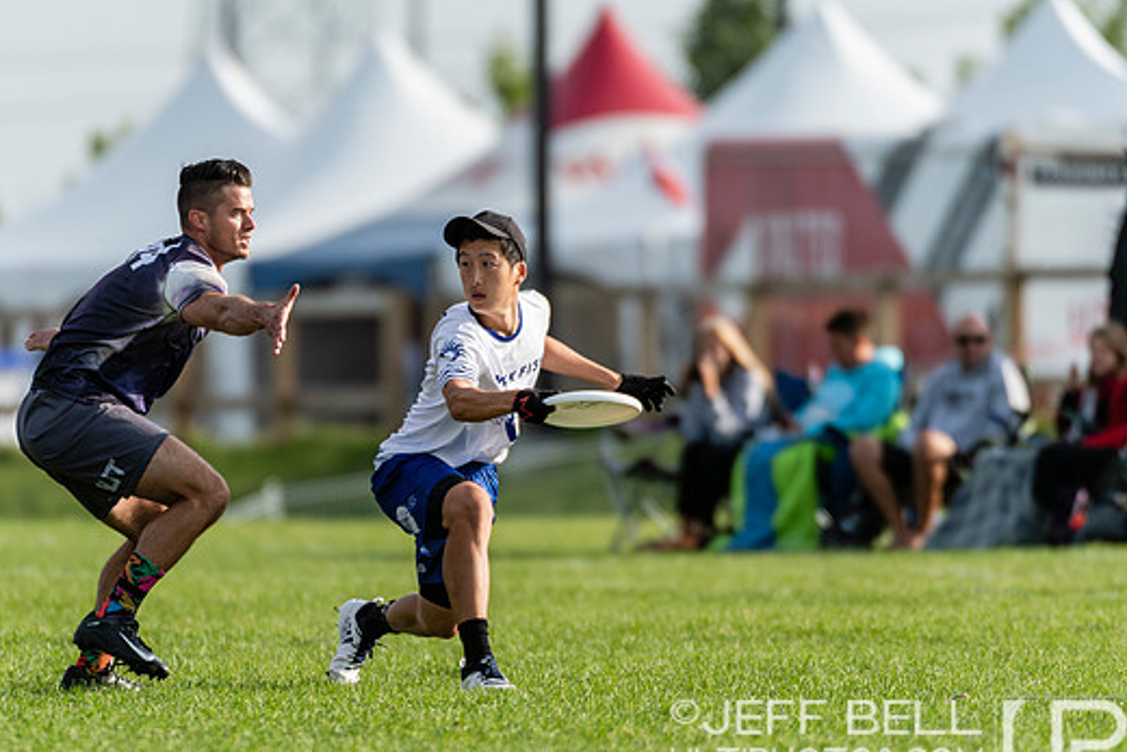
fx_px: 20948
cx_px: 527
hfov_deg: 3.1
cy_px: 387
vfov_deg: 2.1
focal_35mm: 669
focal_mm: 400
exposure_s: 1/1600
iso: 250
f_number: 4
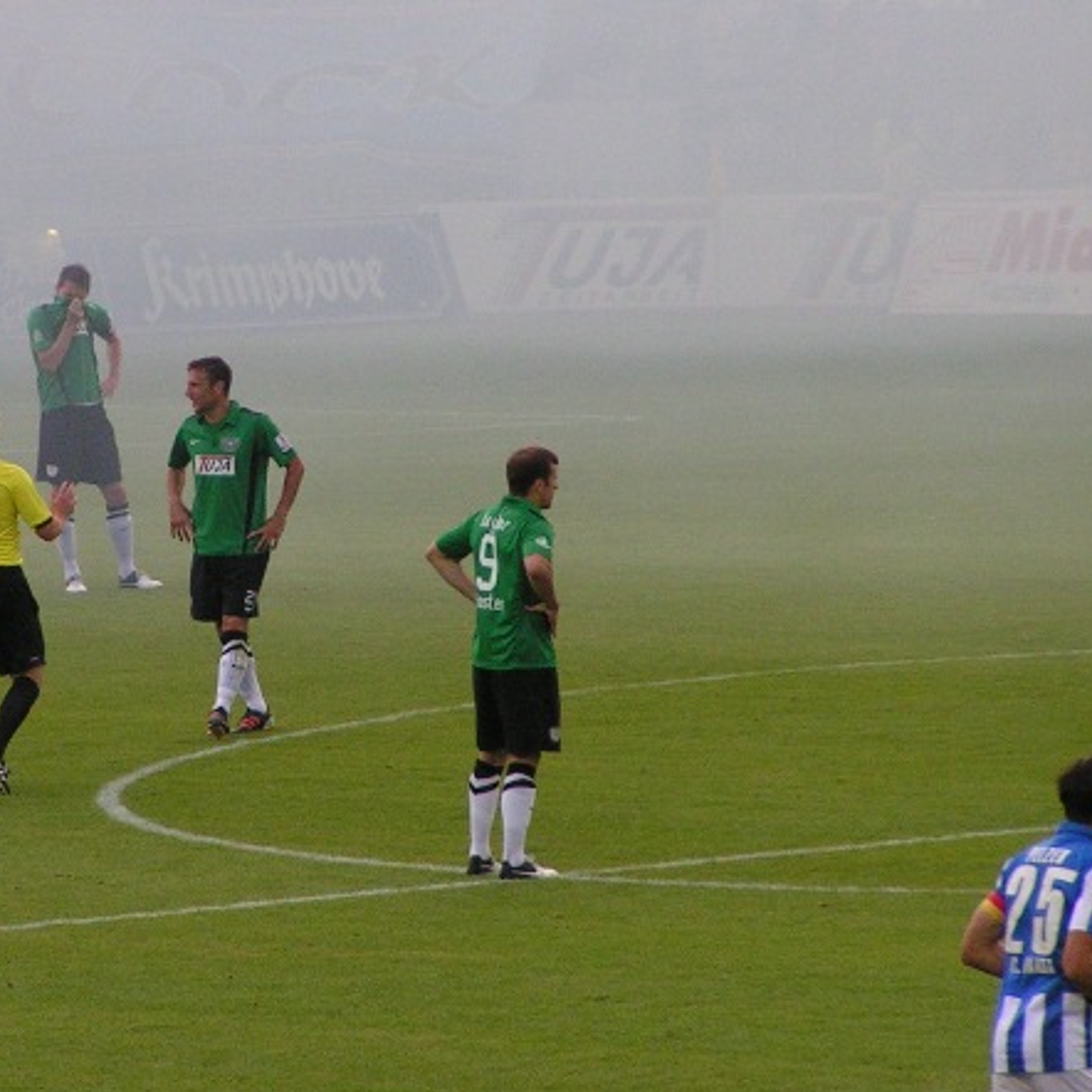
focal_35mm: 453
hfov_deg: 3.9
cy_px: 385
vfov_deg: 3.9
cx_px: 245
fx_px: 16168
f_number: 3.5
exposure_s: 1/400
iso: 160
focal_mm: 43.3
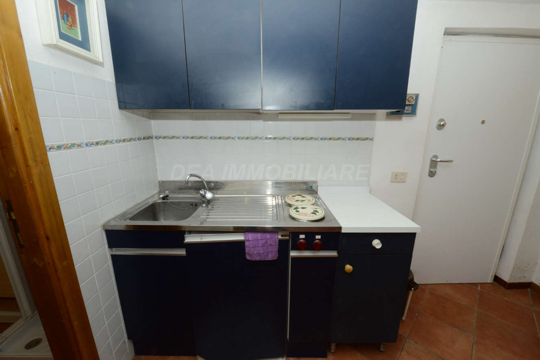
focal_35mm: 14
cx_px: 270
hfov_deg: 104.2
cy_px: 180
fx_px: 210
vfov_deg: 81.3
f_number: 22
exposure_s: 1/60
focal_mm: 14
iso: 2500
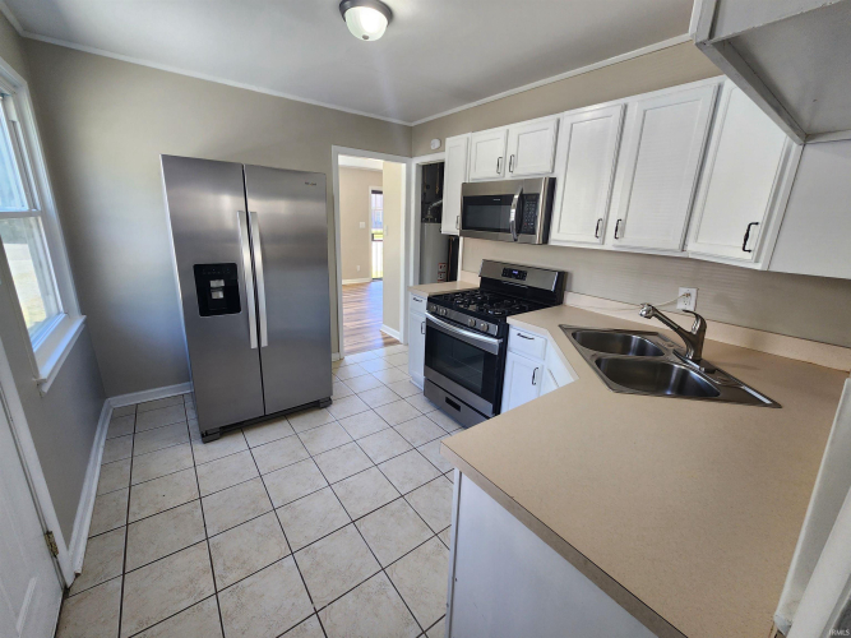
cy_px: 319
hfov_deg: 106.2
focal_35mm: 13
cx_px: 426
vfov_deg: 89.9
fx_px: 320
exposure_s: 1/60
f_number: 2.2
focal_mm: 2.2
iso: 125
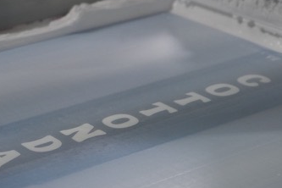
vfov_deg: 10.9
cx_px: 99
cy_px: 130
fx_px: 987
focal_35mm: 126
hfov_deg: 16.2
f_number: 5.6
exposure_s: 1/80
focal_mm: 70
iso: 1600
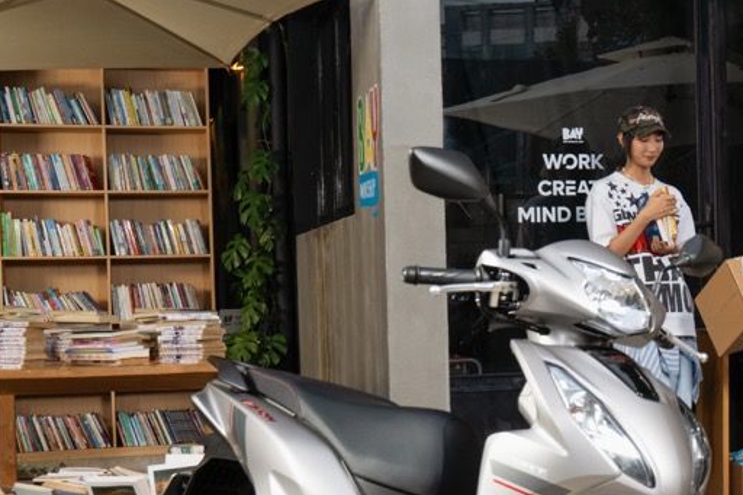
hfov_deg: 25.3
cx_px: 785
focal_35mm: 75
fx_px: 1547
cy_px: 327
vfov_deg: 18.1
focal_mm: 30
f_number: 8
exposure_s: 1/125
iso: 500
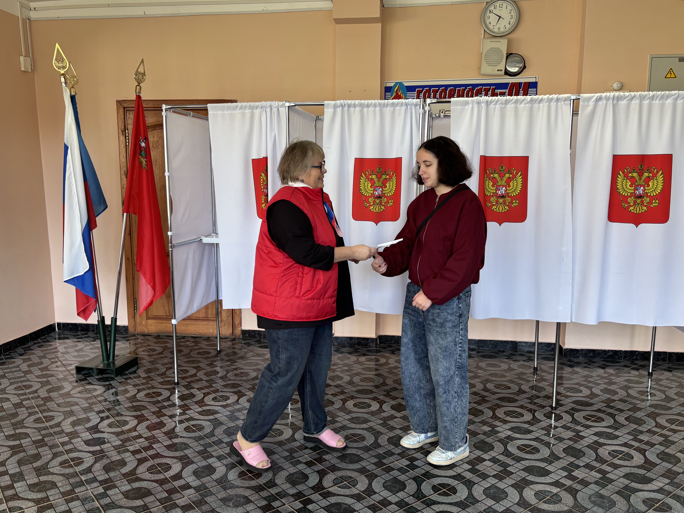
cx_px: 336
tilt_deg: -9.0
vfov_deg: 48.2
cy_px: 264
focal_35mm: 29
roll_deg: +0.5
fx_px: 573
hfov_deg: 61.7
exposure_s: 1/100
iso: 64
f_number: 1.6
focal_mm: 5.96
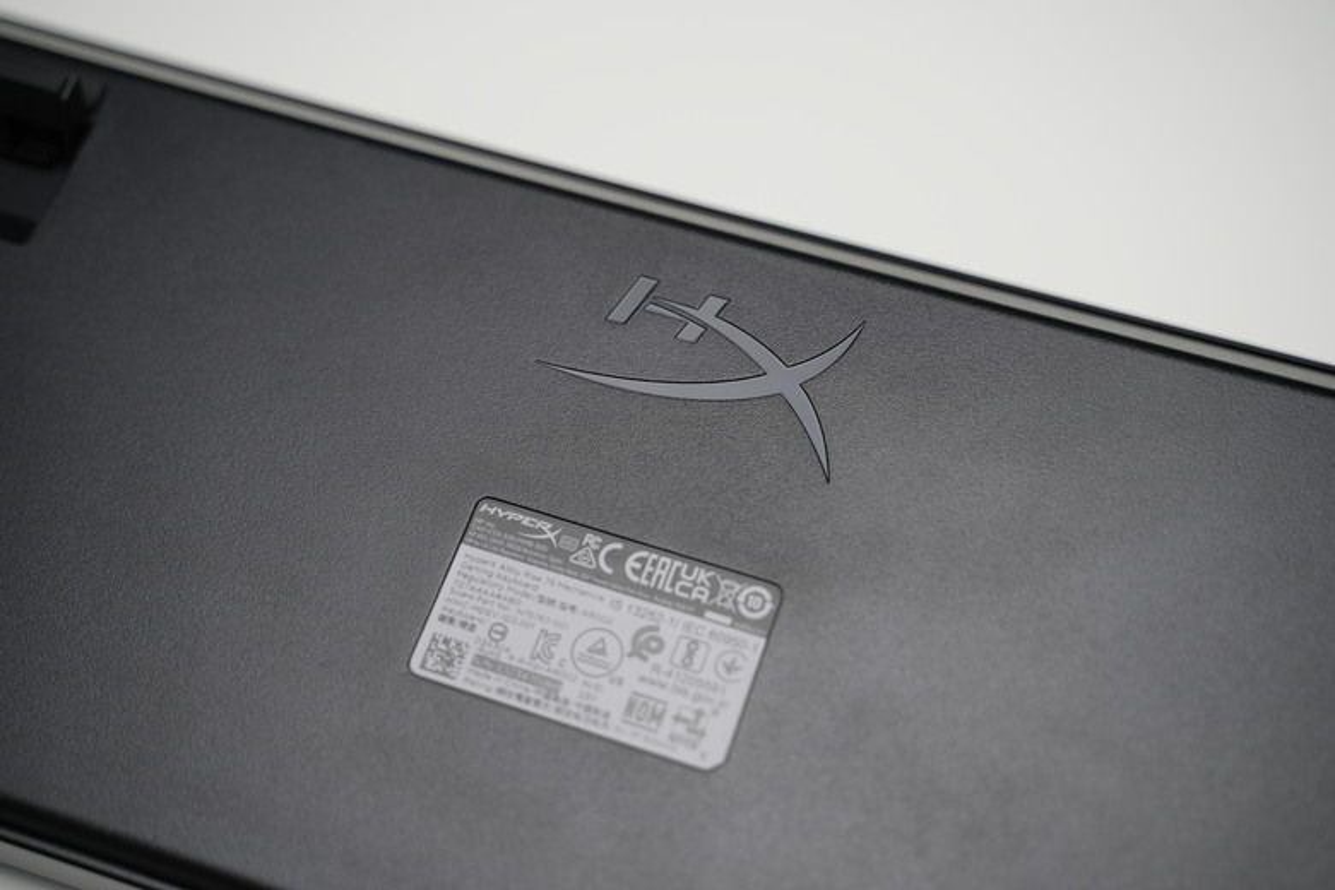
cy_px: 445
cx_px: 668
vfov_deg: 27.5
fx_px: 1817
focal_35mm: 49
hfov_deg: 40.3
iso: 400
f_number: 3.5
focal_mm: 49
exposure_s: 1/125
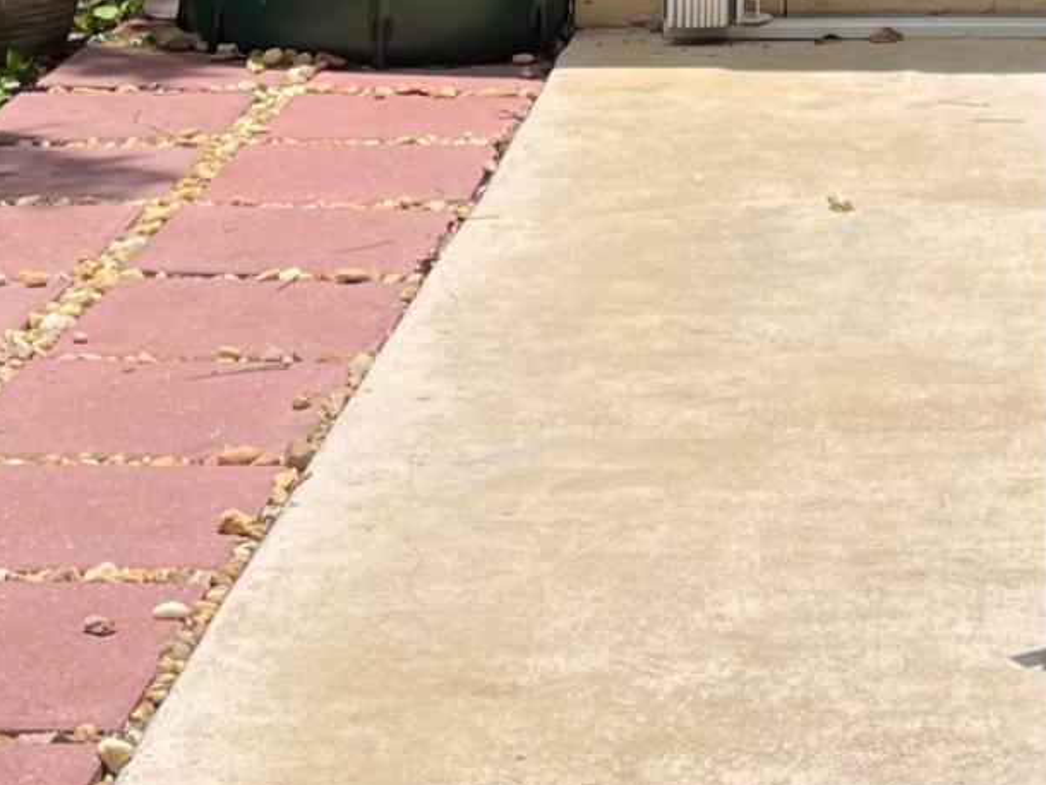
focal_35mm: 118
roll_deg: -1.6
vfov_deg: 12.4
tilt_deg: -9.9
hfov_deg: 16.4
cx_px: 1034
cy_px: -27
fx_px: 3567
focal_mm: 5.1
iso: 32
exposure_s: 1/3448
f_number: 1.6
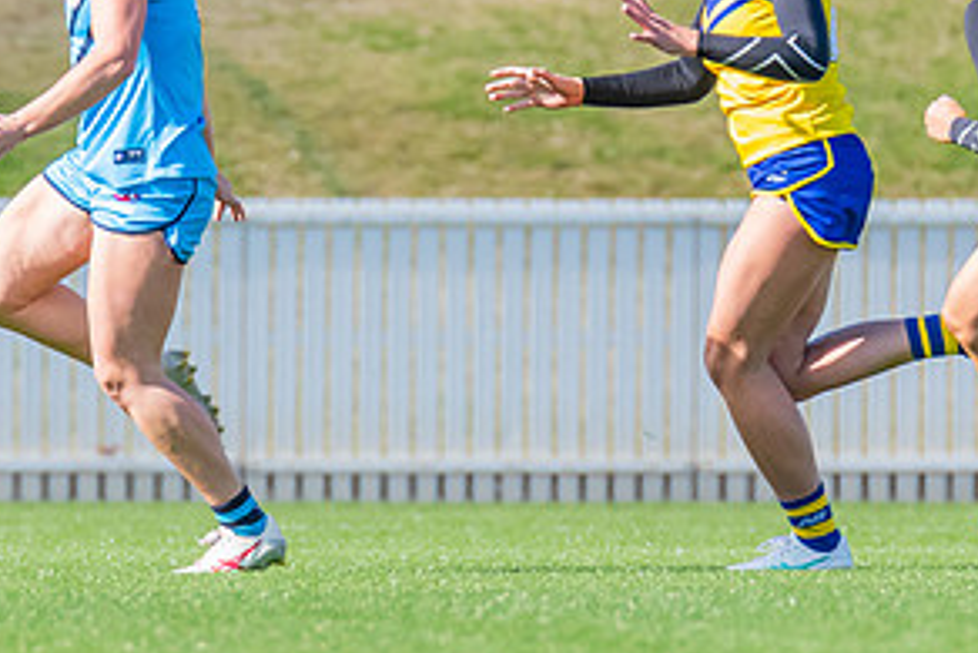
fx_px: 41638
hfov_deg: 1.3
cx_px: 132
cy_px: 59
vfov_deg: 0.9
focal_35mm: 1532
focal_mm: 420
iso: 800
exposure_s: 1/1250
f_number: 7.1
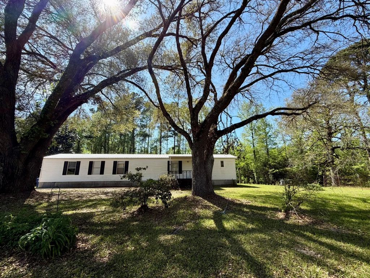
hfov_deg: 102.1
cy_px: 139
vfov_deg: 85.7
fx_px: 150
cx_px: 185
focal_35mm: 14
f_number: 2.2
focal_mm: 2.22
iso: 40
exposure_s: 1/574
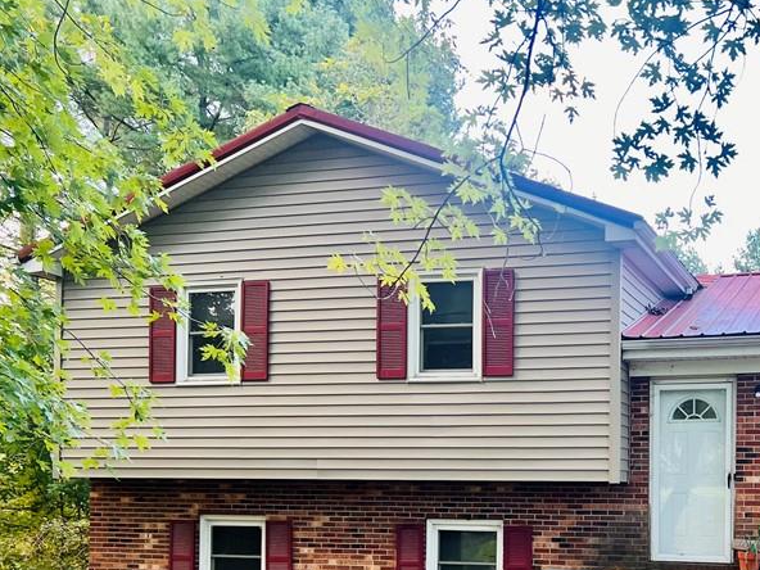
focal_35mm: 45
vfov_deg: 31.1
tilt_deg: +0.2
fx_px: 988
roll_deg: -1.0
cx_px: 594
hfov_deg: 40.5
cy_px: 484
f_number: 1.5
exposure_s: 1/121
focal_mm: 5.7
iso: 80
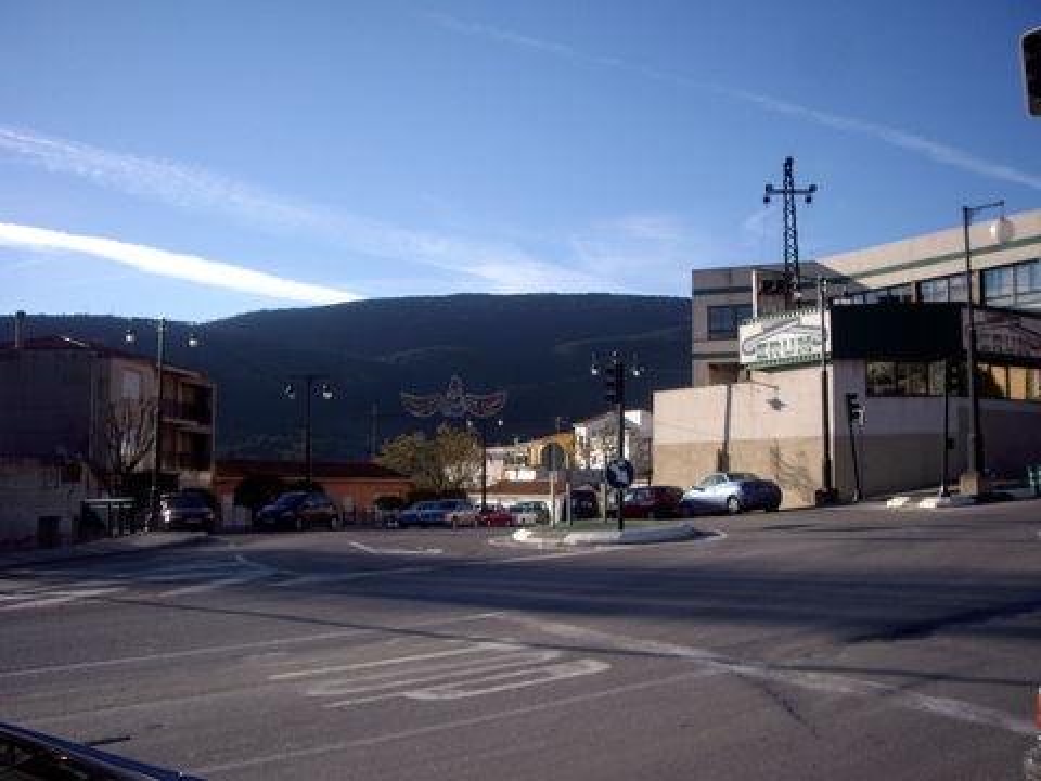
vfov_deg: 37.7
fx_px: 1143
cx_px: 520
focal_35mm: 38
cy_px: 390
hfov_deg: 49.0
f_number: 4.3
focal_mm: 6.2
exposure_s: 1/400
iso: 64
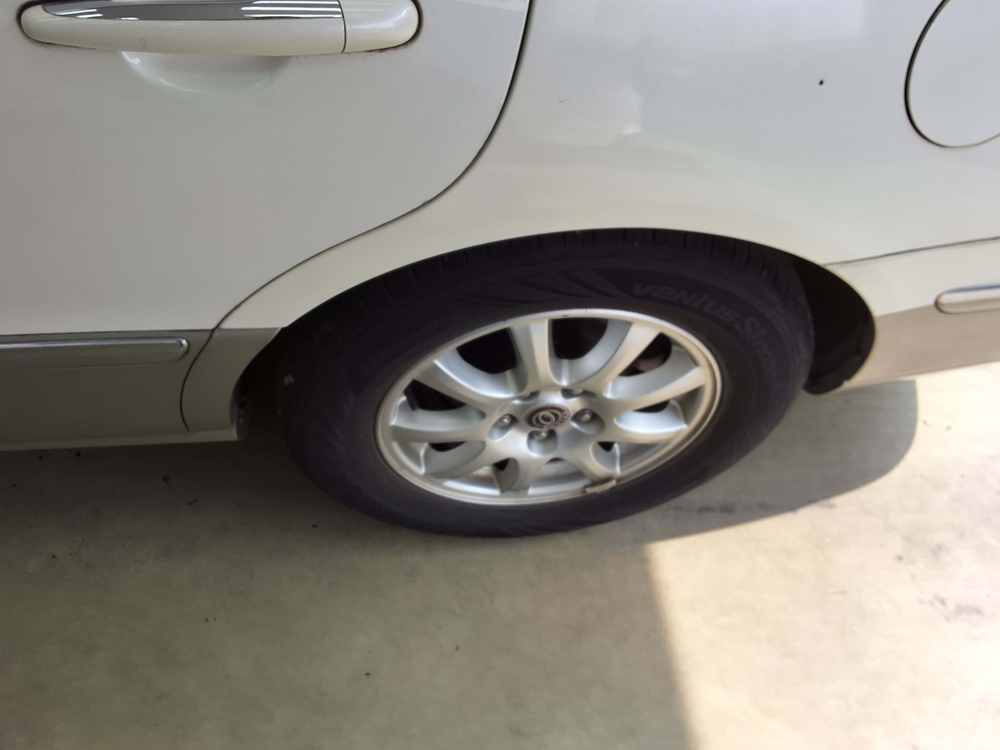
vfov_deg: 49.7
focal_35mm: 28
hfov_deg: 63.4
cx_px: 500
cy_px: 375
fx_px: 809
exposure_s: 1/428
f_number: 1.9
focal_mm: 2.91
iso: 32
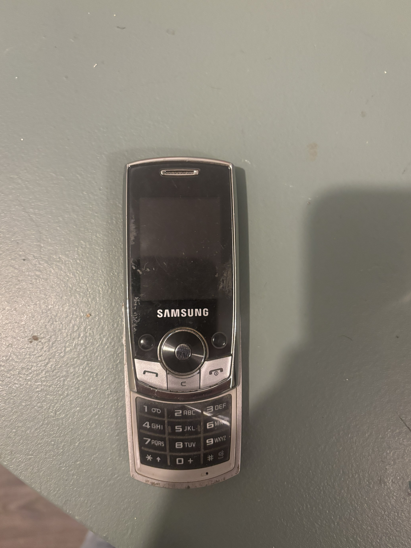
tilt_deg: -86.3
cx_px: 206
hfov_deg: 51.4
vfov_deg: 65.3
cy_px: 271
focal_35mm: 27
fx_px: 427
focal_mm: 5.96
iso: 500
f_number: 1.6
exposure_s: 1/50
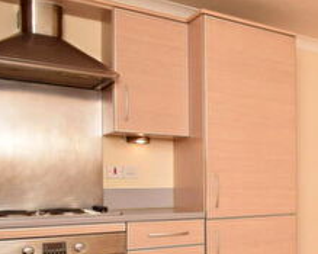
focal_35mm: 45
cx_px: 449
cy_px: 175
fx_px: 423
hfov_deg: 29.5
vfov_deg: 33.0
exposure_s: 1/60
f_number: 8
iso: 400
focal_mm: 10
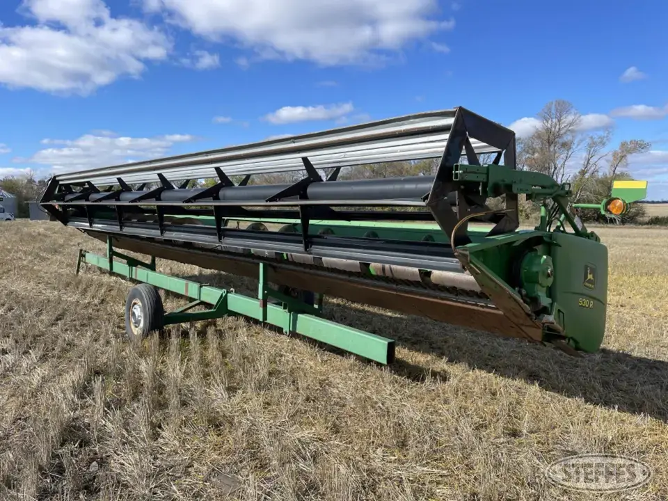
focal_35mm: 26
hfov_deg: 67.3
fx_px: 502
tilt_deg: -0.6
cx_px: 334
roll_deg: +2.0
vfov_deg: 53.1
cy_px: 250
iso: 32
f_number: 1.6
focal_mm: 5.1
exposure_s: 1/2786
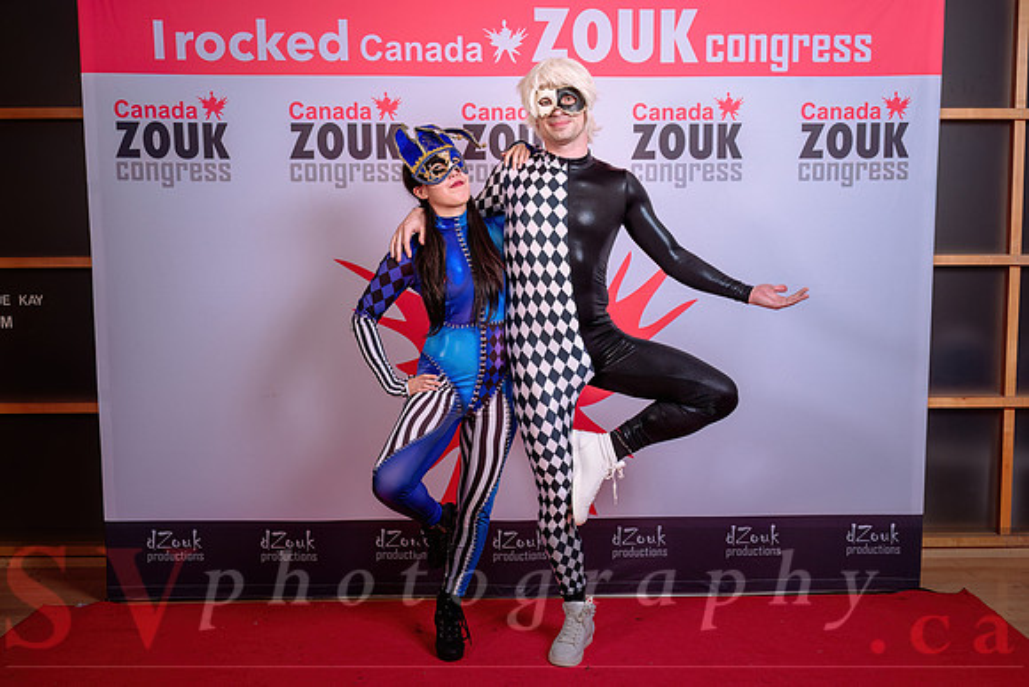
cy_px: 368
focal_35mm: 42
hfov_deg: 46.8
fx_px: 1188
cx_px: 559
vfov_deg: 32.2
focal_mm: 36
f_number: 5.6
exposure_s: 1/200
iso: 100
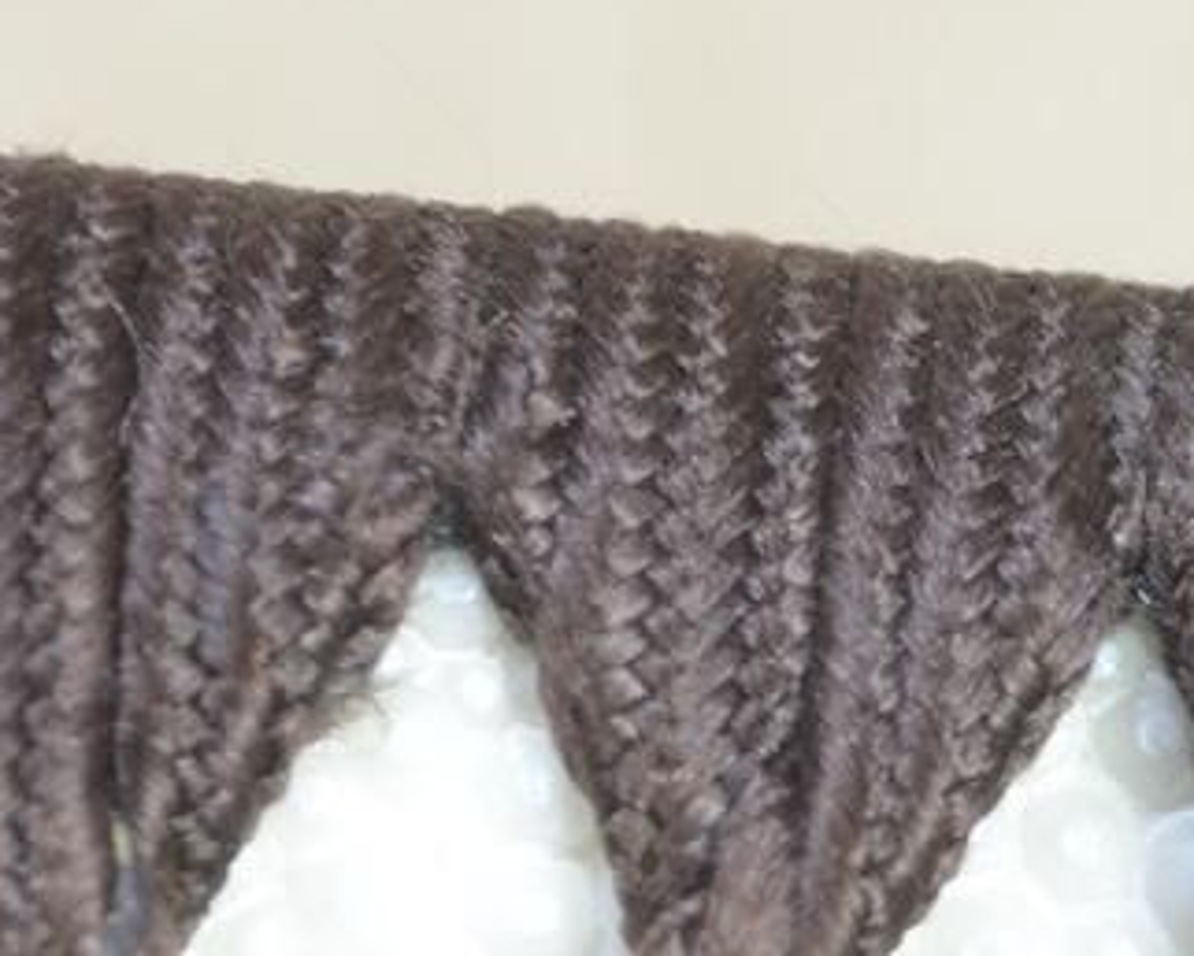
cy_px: 1054
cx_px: 2169
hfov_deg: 2.3
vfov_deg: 1.9
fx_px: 29173
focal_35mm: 825
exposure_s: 1/1.6
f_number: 11
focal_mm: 135
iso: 400
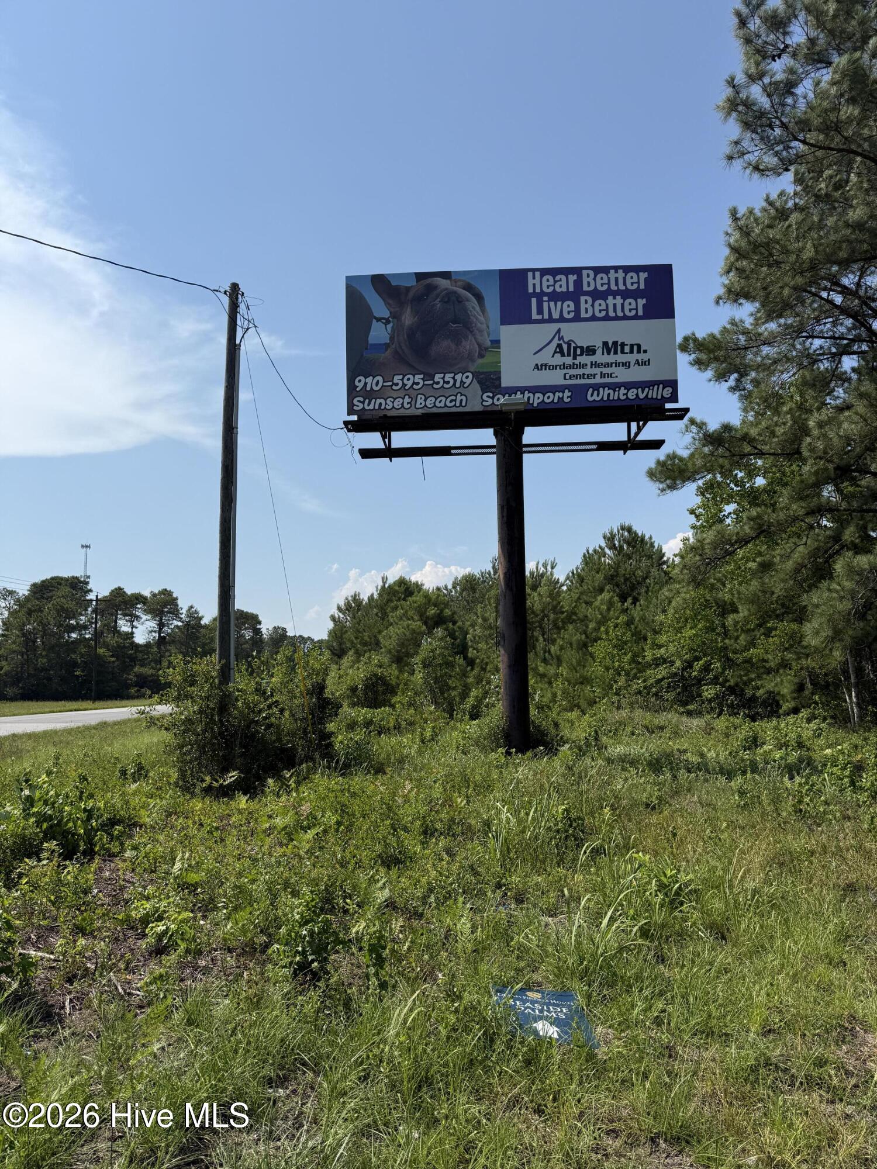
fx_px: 811
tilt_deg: +7.2
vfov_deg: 71.6
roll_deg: -0.1
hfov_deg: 56.8
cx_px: 438
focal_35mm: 24
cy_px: 584
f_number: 1.78
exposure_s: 1/7353
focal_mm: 6.76
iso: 80
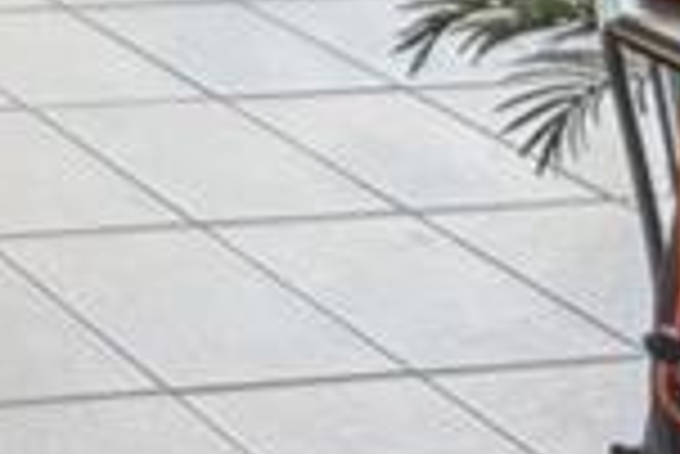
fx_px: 1796
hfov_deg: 13.1
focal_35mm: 95
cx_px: -1126
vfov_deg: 10.7
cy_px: -841
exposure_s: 1/3.33
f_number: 8
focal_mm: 14
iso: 250
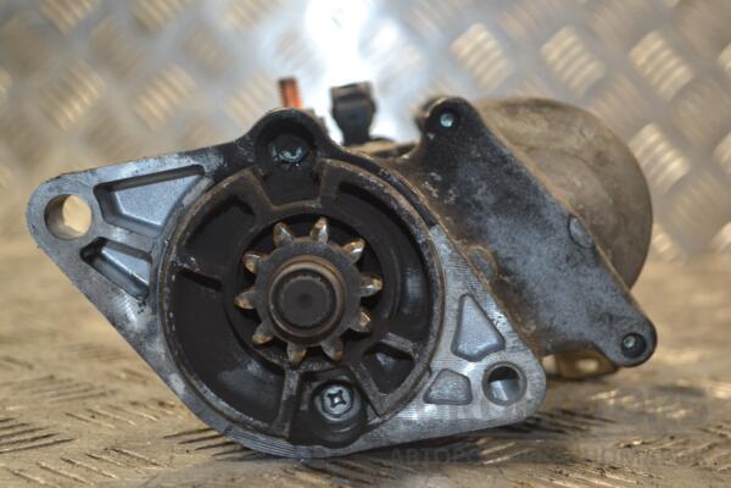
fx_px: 1340
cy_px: 244
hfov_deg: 30.5
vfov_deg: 20.6
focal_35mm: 66
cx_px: 366
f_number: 5.3
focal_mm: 44
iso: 400
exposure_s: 1/60
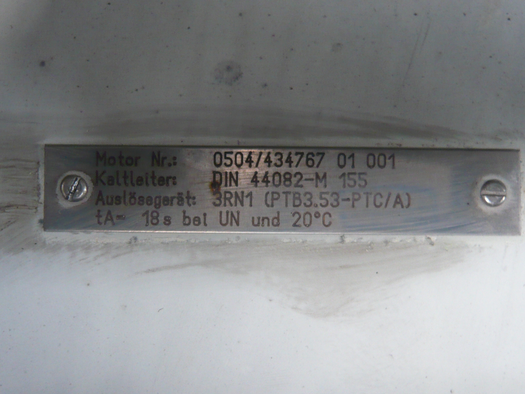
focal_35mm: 45
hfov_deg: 42.1
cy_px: 197
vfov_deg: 32.2
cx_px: 262
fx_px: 682
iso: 200
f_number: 2.9
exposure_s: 1/8
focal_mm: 4.9
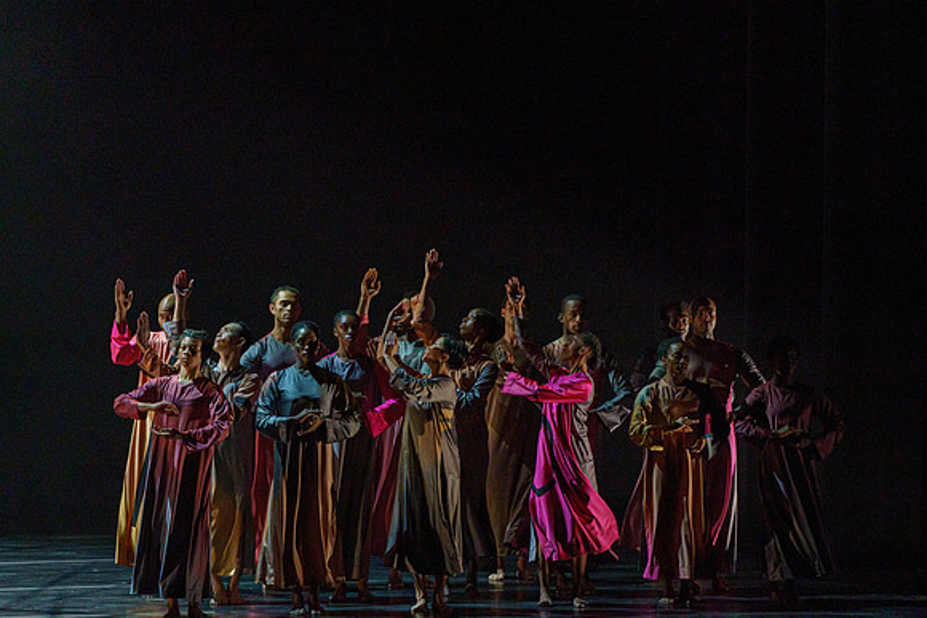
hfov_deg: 8.7
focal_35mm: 237
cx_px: 489
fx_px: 6092
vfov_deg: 5.8
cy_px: 292
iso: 6400
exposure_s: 1/250
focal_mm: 224
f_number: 5.6
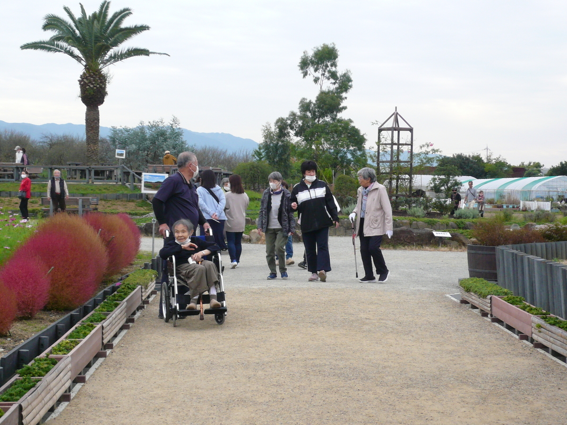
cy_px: 212
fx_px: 1147
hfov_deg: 27.8
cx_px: 284
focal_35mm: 70
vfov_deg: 21.0
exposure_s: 1/200
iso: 100
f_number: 4
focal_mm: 9.6
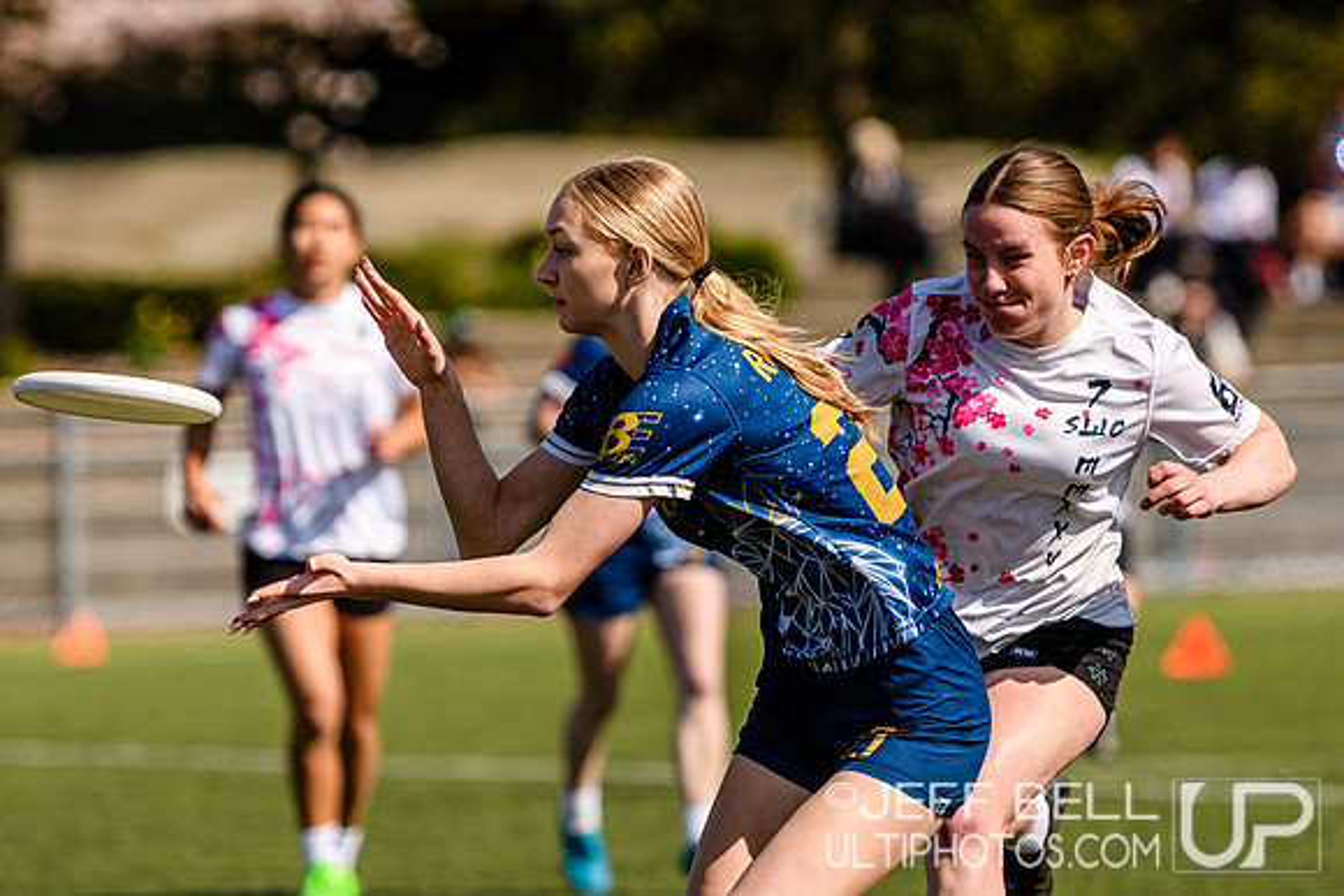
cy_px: 420
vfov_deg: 3.5
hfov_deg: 5.3
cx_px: 657
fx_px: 14630
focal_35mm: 392
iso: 100
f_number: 3.2
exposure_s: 1/2500
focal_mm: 200
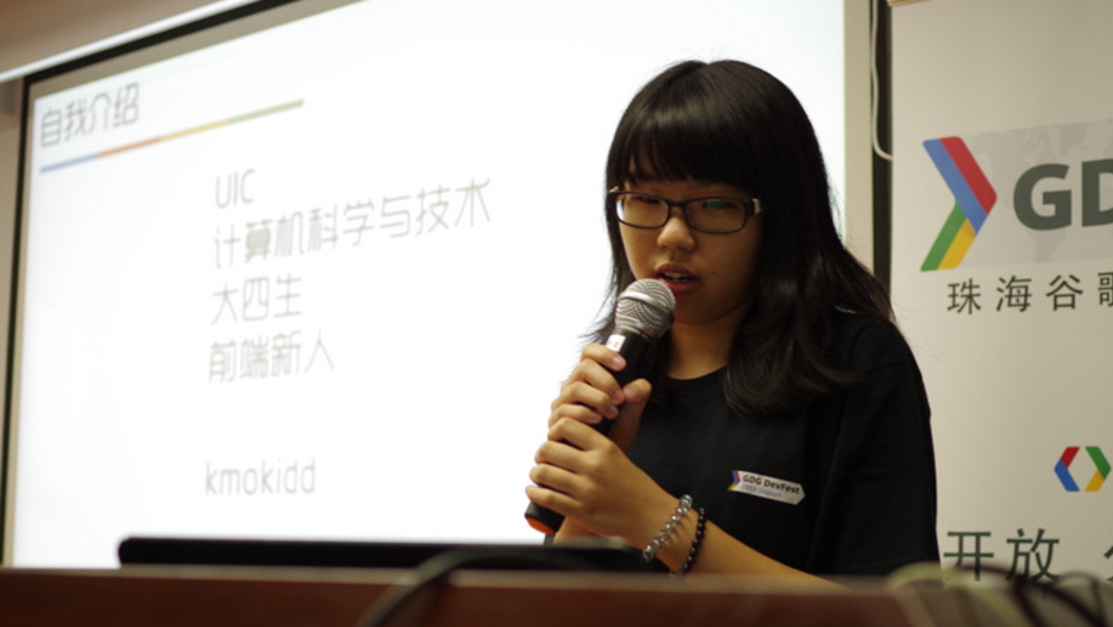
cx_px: 548
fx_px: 1653
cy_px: 344
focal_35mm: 56
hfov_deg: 37.2
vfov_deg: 21.5
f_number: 2.4
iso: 400
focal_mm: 35
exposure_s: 1/60
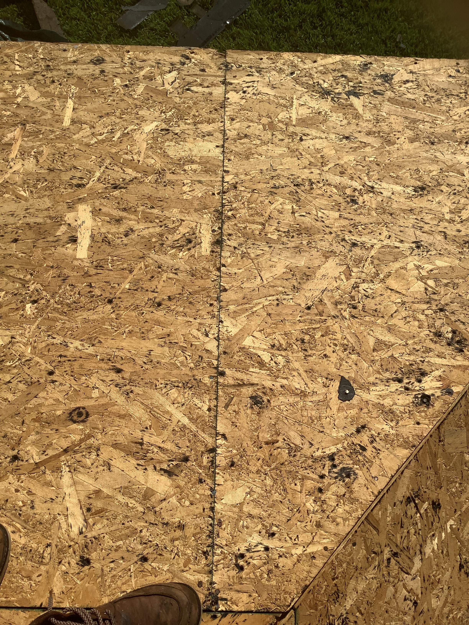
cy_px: 312
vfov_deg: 58.4
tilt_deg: -85.7
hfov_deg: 45.4
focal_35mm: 31
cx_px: 234
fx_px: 560
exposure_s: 1/3135
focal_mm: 3.3
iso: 25
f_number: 2.4
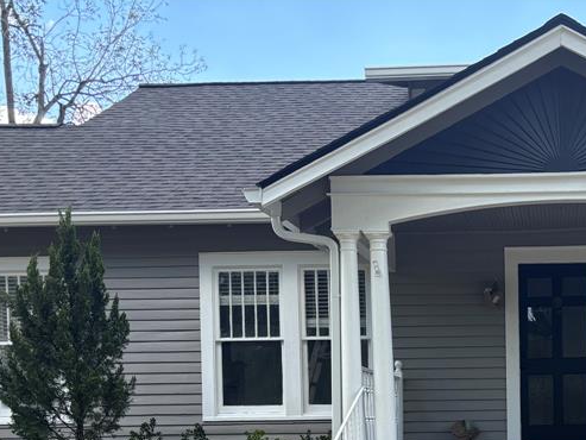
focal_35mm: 54
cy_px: 454
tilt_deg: -2.2
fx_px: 914
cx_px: 522
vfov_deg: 25.5
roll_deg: +0.7
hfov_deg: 33.7
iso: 50
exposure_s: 1/565
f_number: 1.6
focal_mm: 5.96
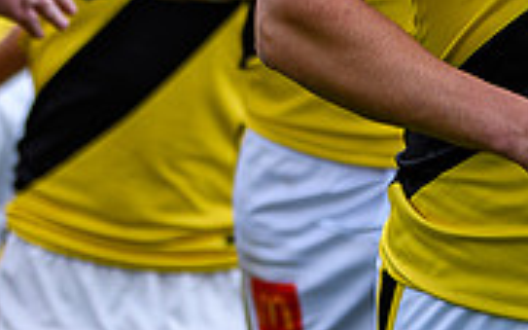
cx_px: 308
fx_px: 14313
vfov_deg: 1.3
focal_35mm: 995
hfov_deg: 2.1
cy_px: -130
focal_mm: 120
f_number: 2.8
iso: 160
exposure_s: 1/1600
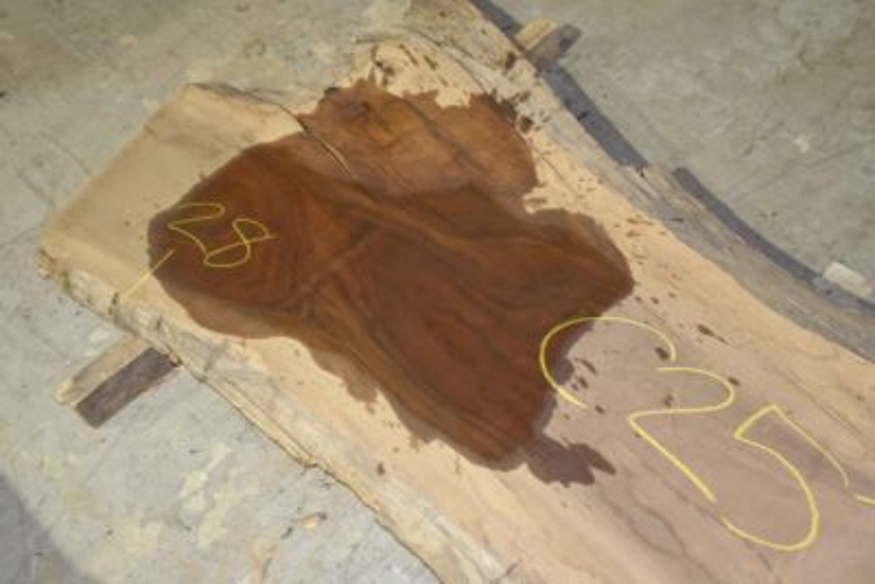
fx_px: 851
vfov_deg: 37.9
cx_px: 438
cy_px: 292
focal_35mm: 35
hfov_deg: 54.4
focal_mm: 35
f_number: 2.8
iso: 1250
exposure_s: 1/60
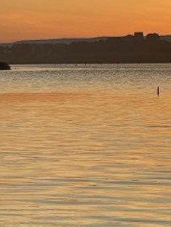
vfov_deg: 8.3
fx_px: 1572
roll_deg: +0.3
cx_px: 332
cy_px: 44
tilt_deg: +0.6
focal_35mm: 239
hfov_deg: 6.1
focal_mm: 6
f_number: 2
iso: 25
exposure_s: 1/251
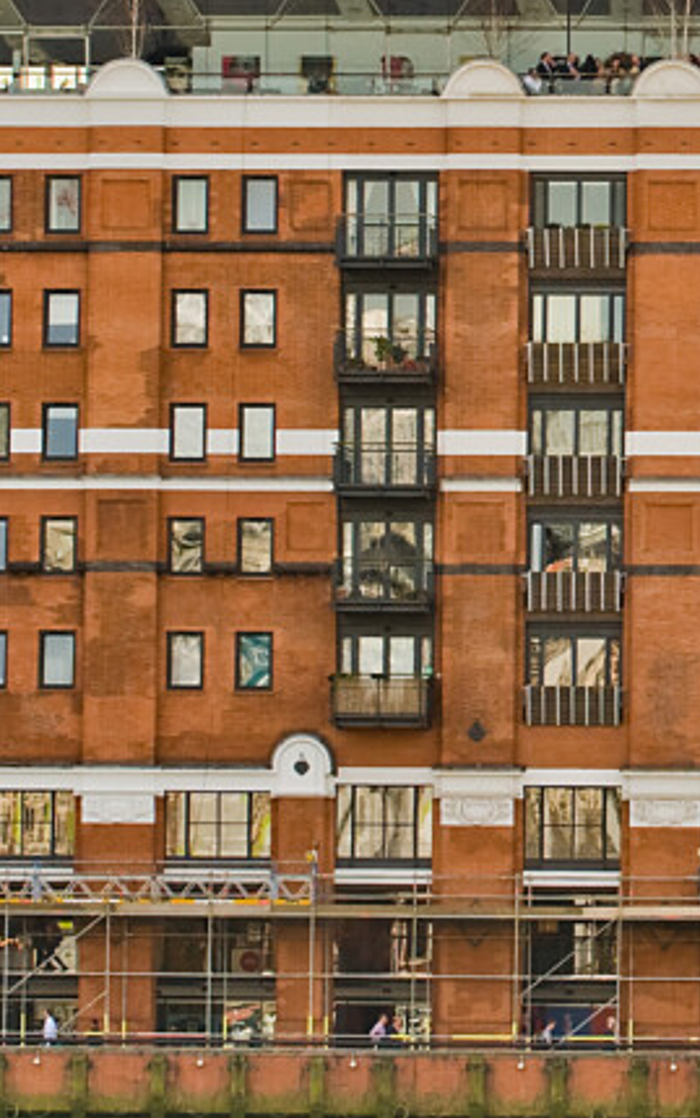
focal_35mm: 349
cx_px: 993
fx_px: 10646
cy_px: 146
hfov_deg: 3.8
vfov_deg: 6.0
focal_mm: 98
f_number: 4.5
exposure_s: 1/640
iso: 100
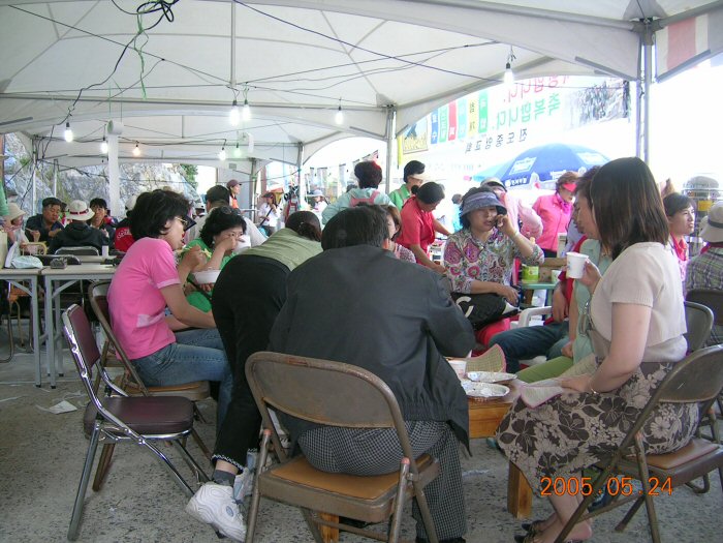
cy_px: 272
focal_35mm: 35
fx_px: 731
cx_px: 362
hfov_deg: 52.6
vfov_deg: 40.7
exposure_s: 1/31.6
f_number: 2.8
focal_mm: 5.4
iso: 53
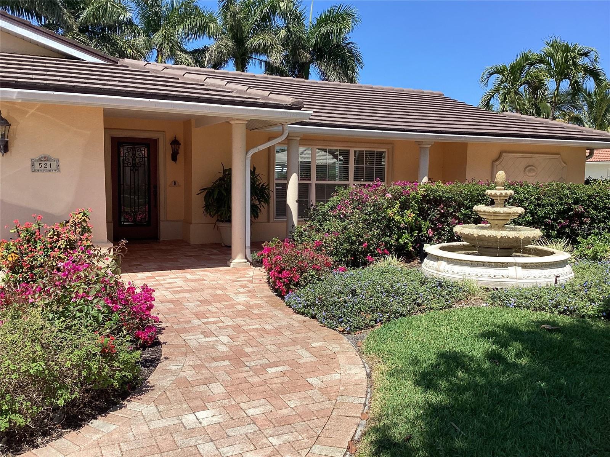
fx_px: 546
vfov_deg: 45.4
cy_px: 228
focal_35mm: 31
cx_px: 305
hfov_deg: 58.4
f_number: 2.4
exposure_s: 1/1314
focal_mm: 3.3
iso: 25
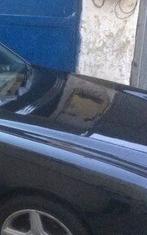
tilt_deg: -16.7
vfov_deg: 28.5
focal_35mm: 72
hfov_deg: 16.6
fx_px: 462
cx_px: -68
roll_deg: +2.0
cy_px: 88
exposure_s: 1/33
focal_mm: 4.15
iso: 320
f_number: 2.2
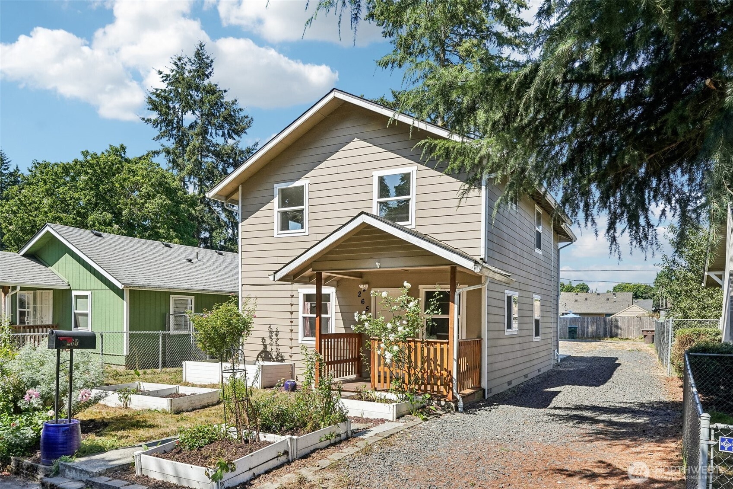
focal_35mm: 25
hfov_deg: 71.5
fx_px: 509
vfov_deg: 51.3
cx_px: 366
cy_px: 244
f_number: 8
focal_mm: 25
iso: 400
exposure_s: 1/800
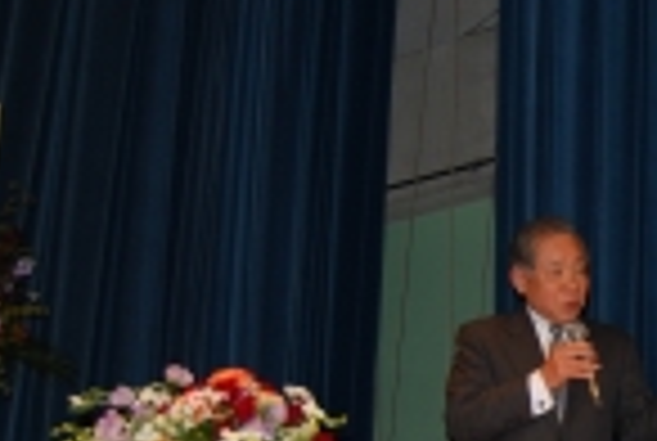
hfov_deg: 23.3
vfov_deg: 16.5
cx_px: 716
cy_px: 385
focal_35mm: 82
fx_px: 1500
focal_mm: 20
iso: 200
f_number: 3.8
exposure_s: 1/60
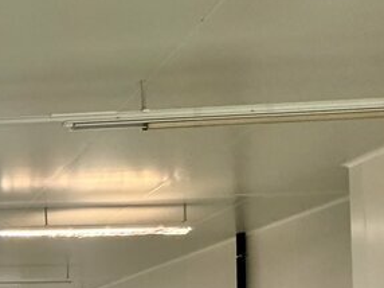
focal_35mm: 47
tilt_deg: +2.6
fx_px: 521
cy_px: 349
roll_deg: -0.4
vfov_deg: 27.1
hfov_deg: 28.0
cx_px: -184
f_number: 2.2
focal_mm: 2.22
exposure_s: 1/99
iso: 320
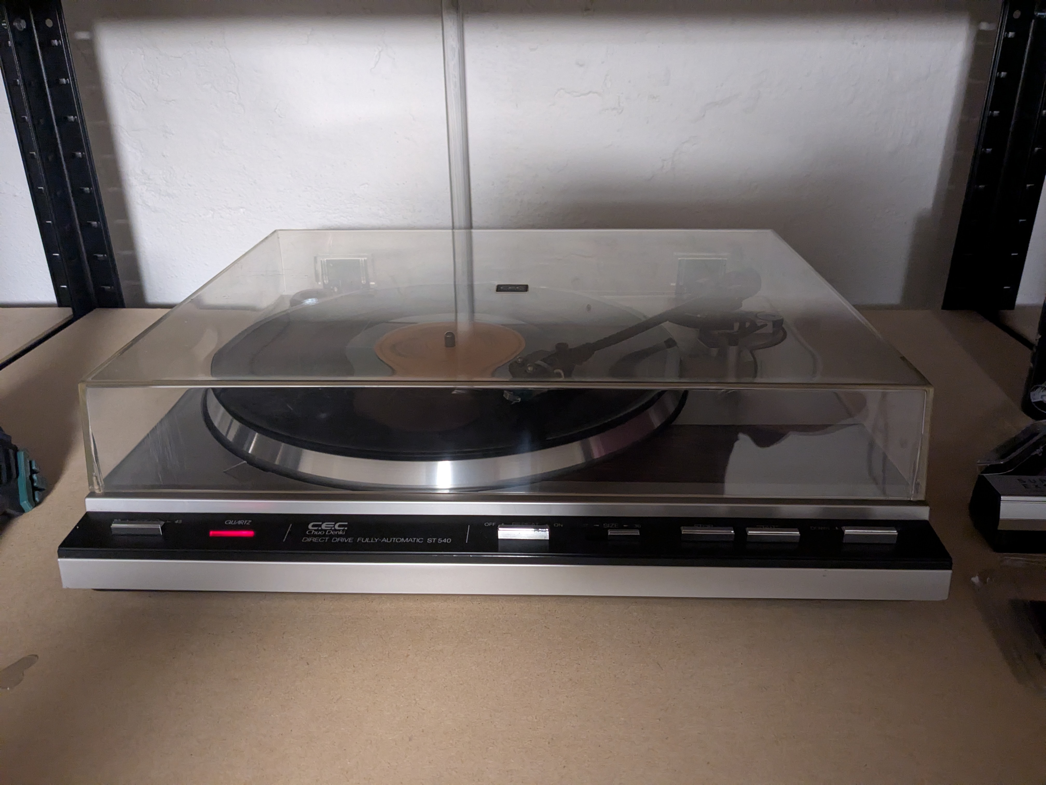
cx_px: 523
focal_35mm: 27
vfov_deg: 51.4
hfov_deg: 65.3
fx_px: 816
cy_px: 392
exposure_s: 1/25
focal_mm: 4.38
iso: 709
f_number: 1.73
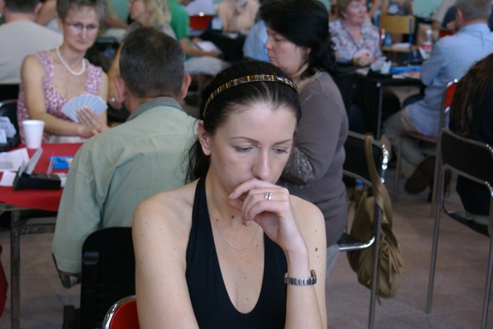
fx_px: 1028
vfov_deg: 18.2
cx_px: 246
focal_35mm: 75
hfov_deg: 27.0
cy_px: 164
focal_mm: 50
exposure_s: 1/60
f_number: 5.6
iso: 800
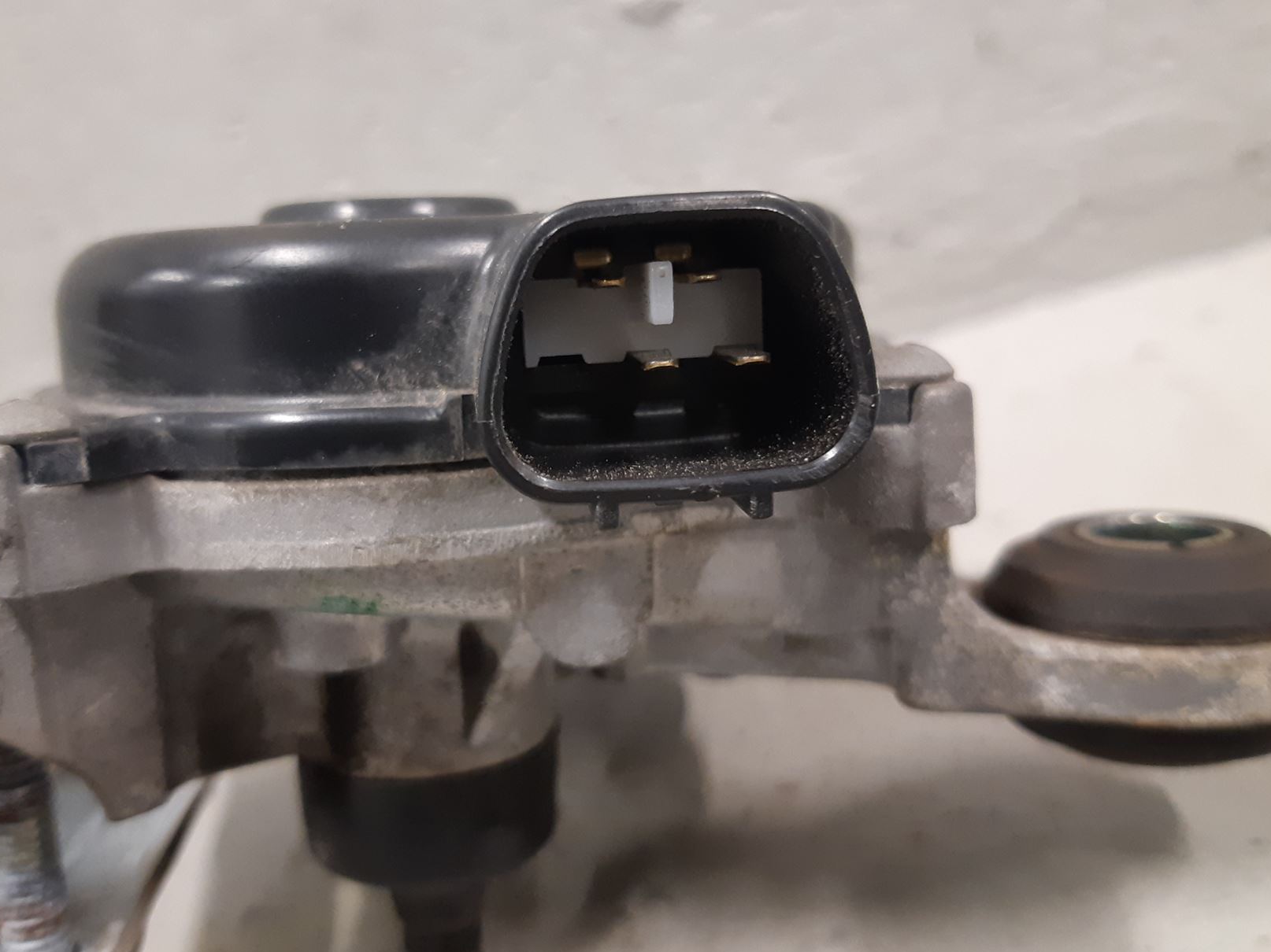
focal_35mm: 33
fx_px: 1211
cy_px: 453
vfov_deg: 42.9
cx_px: 561
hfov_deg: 55.2
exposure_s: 1/33
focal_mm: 3.93
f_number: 1.7
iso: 250
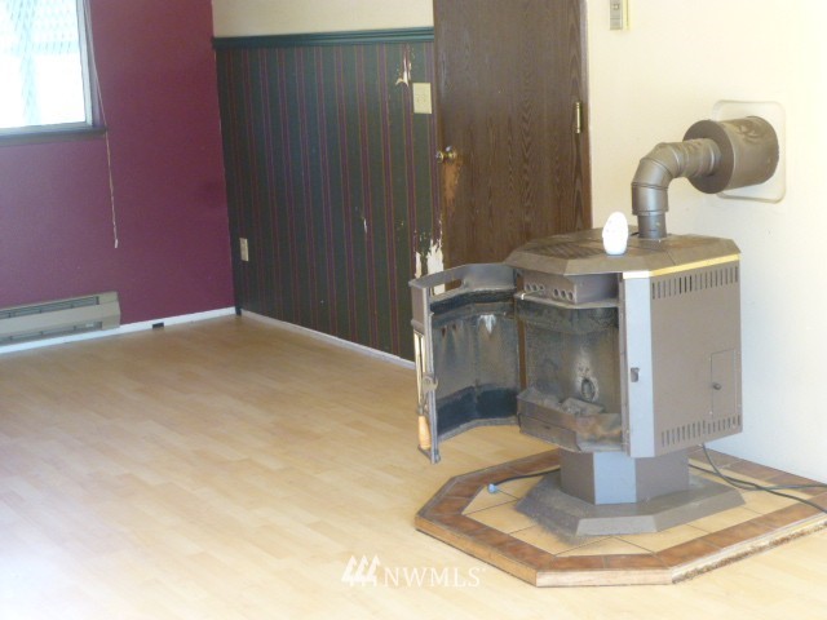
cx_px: 414
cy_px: 310
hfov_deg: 34.9
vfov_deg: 26.6
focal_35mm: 55
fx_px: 1314
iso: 500
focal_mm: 9.9
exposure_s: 1/60
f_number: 4.2
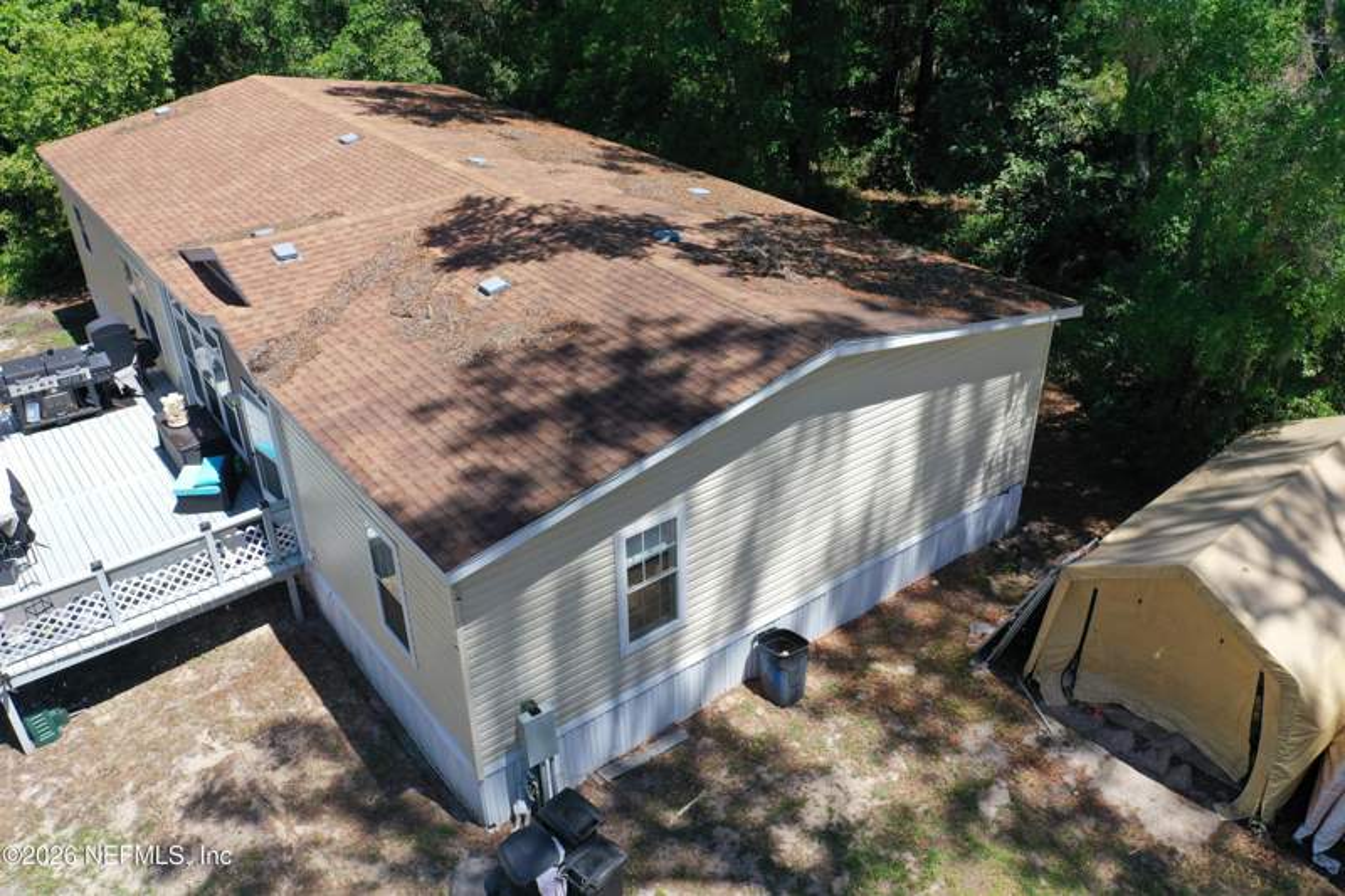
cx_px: 672
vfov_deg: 46.4
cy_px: 448
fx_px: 1046
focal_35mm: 28
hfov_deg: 65.5
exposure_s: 1/50
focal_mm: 10.26
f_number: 3.5
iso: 100
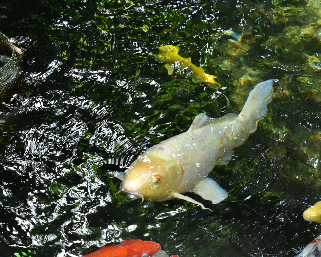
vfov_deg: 13.9
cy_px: 128
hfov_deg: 17.4
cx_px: 192
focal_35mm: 111
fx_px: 1051
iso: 3200
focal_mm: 65
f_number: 8
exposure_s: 1/200
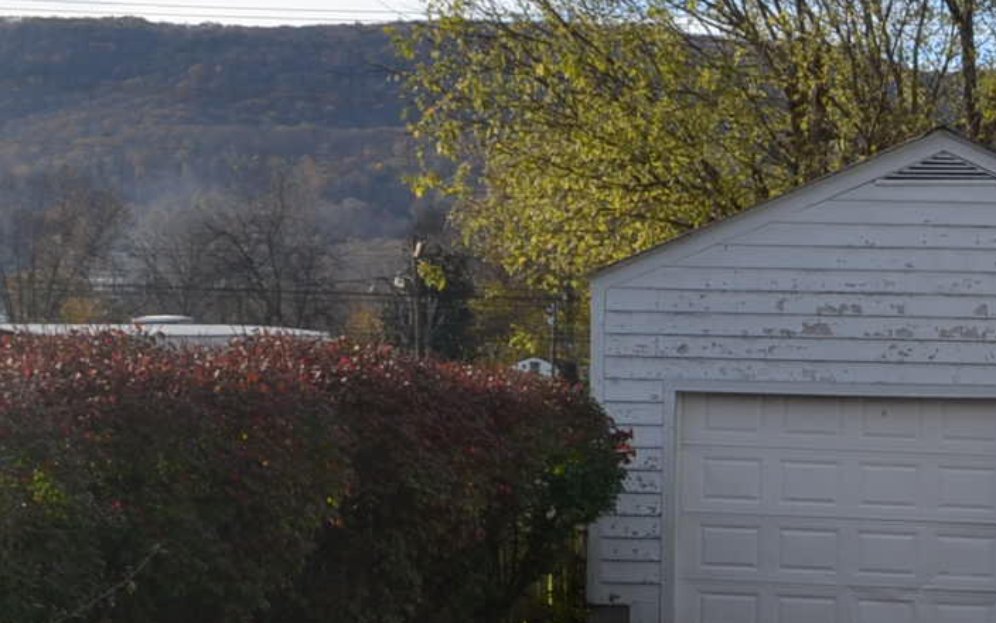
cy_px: 573
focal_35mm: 100
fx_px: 2714
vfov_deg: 13.0
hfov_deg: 19.8
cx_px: 1108
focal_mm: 20
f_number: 7.1
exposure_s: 1/200
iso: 100
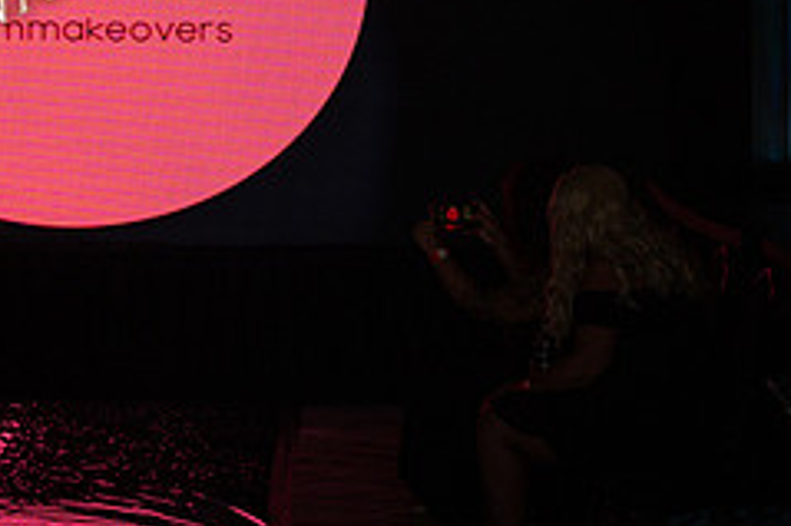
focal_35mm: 170
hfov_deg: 12.0
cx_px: -20
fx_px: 3733
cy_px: -45
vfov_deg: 8.0
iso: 500
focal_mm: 70
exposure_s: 1/320
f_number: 4.5
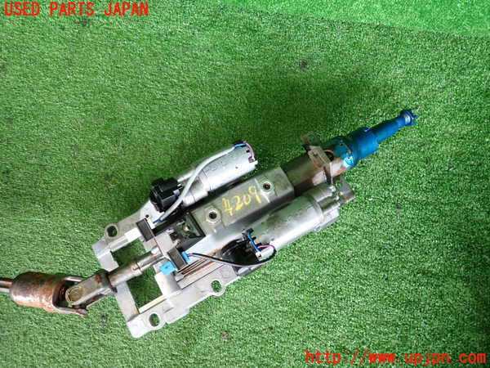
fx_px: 354
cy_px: 184
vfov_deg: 54.9
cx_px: 245
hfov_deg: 69.4
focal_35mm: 25
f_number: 2
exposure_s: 1/30
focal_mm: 4.5
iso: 200
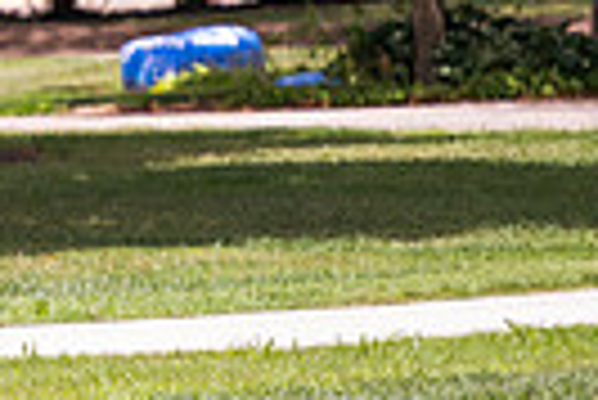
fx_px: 12721
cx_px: -256
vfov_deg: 1.8
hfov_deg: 2.7
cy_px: 38
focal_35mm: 765
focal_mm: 175
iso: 80
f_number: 3.2
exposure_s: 1/500
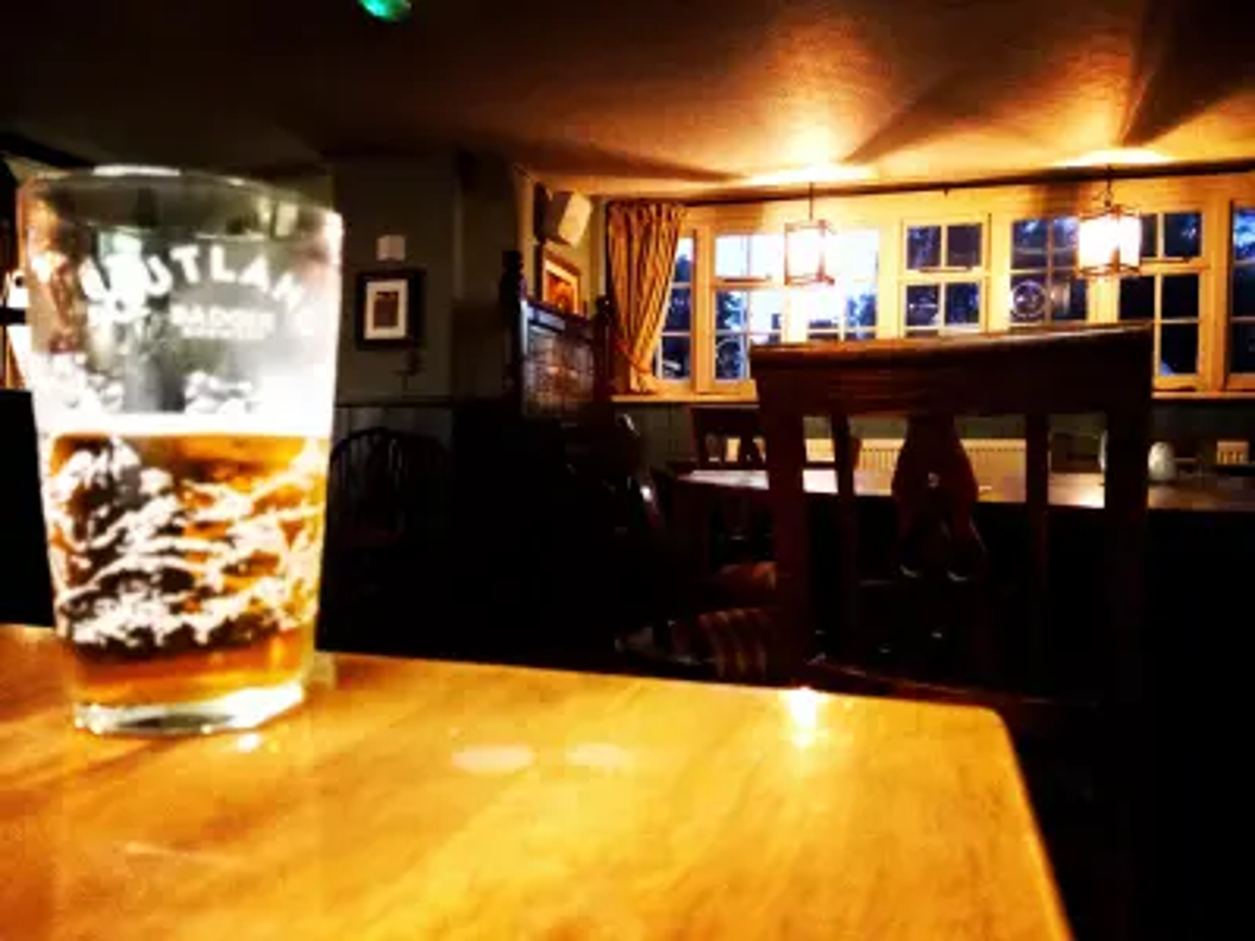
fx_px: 1015
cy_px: 470
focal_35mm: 28
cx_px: 628
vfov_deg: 49.7
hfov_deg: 63.4
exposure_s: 1/14.3
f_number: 2
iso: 2009
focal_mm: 3.54
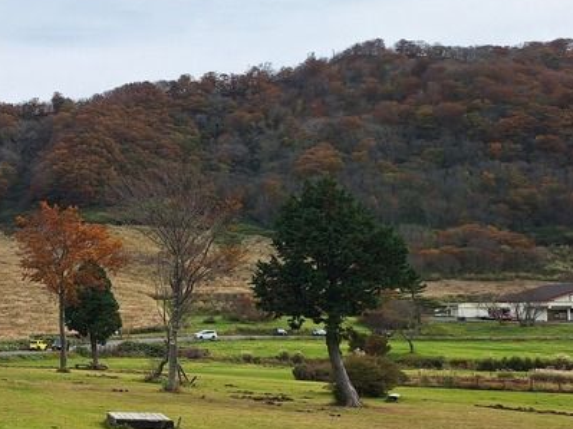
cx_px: -5
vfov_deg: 30.8
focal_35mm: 47
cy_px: 256
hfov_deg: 36.2
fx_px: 778
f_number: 1.8
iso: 40
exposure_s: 1/4184
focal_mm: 5.54
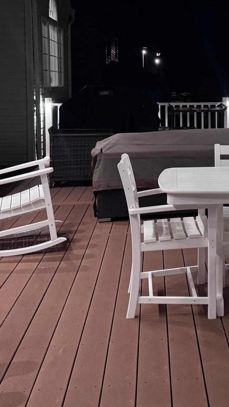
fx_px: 572
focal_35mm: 53
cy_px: 105
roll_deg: +0.4
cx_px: 233
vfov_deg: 38.2
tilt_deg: -2.9
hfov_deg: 21.7
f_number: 1.78
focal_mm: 6.76
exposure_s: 1/40
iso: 640
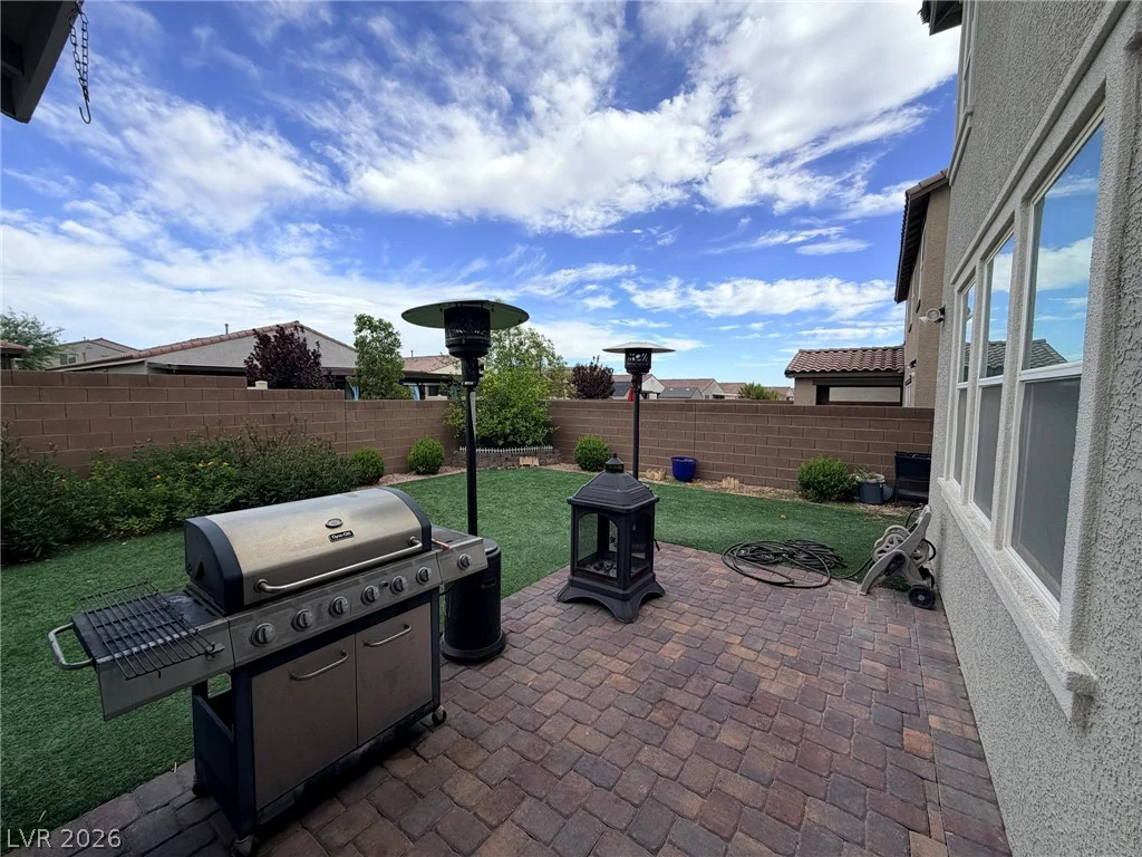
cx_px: 571
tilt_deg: -4.2
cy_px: 428
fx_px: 462
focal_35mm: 14
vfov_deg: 85.7
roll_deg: -0.5
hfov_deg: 102.1
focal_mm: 2.22
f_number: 2.2
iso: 32
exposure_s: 1/770
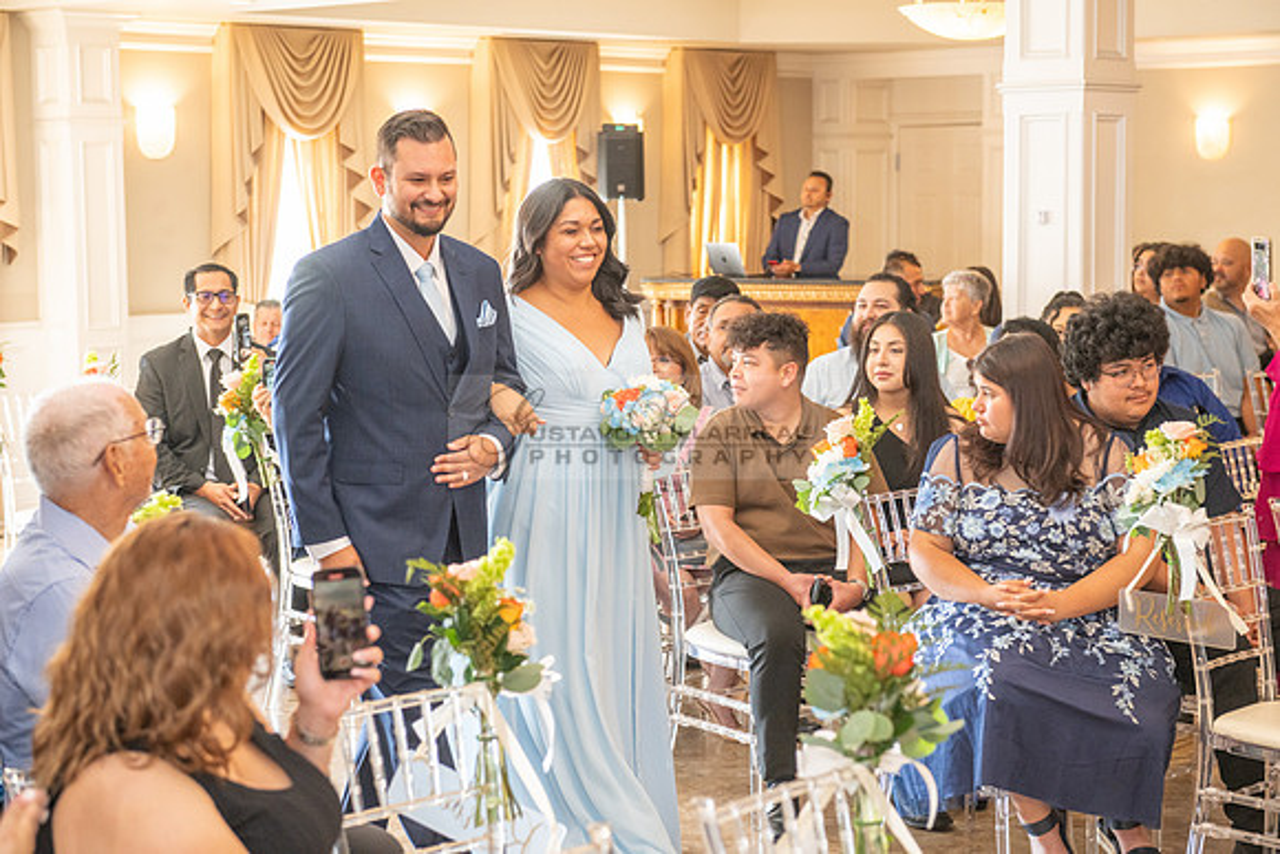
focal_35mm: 70
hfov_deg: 28.8
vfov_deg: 19.5
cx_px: 640
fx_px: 2489
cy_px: 427
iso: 1250
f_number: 4.5
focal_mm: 70
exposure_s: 1/200
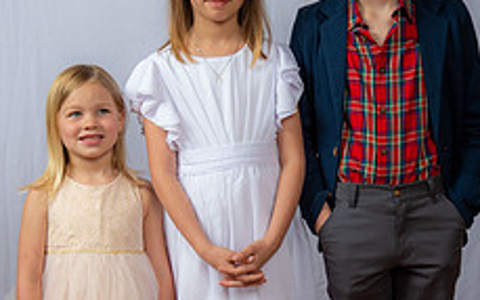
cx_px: 263
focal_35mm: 96
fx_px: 1256
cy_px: 178
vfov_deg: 13.6
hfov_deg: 21.6
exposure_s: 1/200
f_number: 6.3
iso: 250
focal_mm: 48
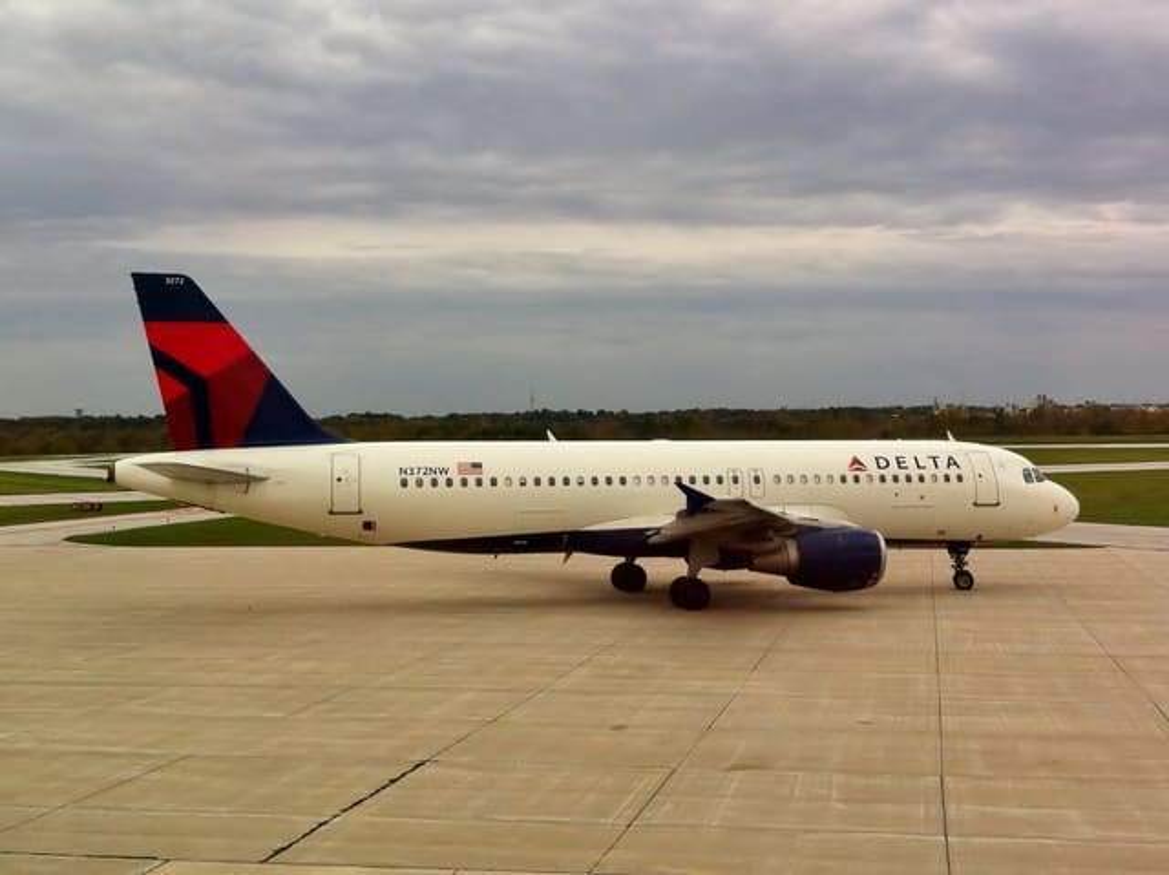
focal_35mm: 35
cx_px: 584
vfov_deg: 40.6
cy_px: 438
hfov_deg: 52.7
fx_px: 1181
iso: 80
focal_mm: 3.85
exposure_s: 1/603
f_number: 2.8
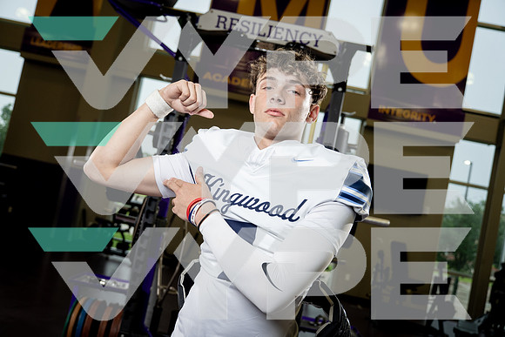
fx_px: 533
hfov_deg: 50.7
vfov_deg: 35.1
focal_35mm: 38
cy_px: 168
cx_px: 252
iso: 640
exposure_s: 1/250
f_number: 4
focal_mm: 38
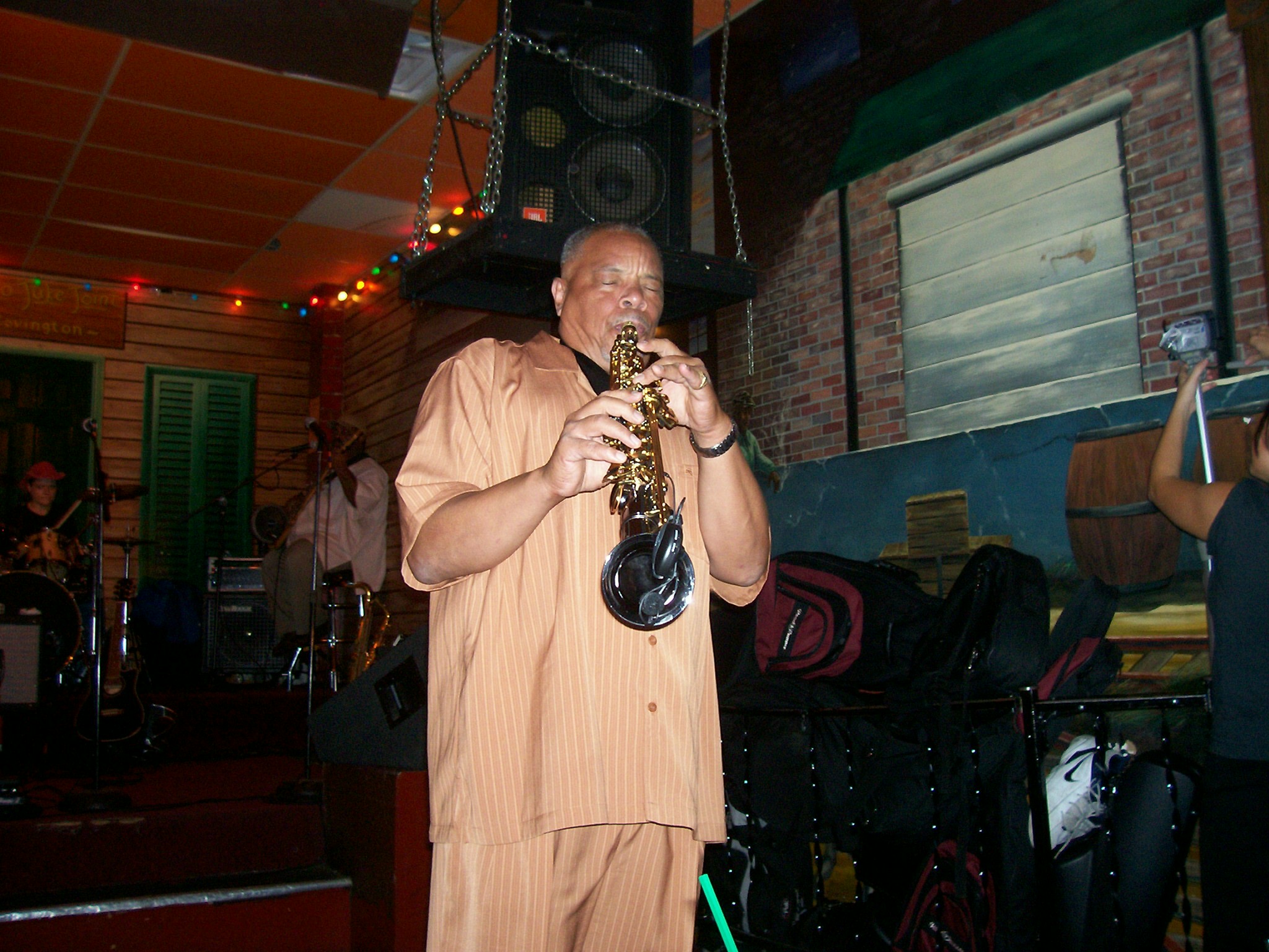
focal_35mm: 34
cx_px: 634
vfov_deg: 41.8
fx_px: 1246
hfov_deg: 54.0
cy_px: 476
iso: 160
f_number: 2.7
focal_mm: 5.6
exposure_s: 1/64
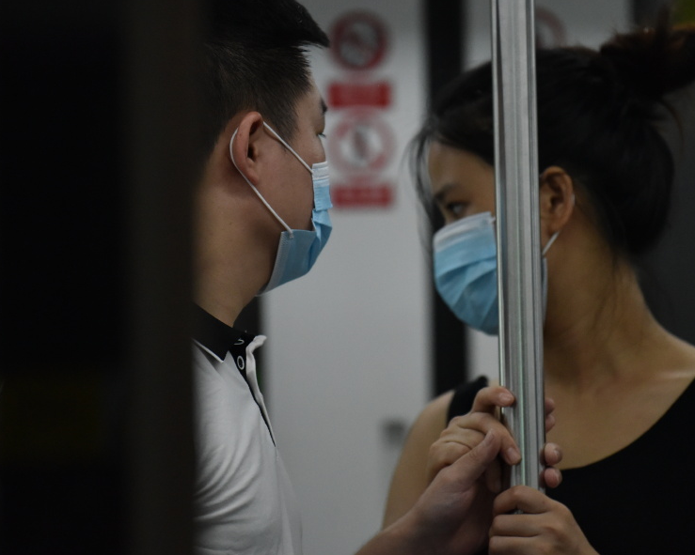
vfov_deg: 5.1
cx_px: 401
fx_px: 6273
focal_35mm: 305
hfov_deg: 6.3
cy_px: 208
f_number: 2.8
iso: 3200
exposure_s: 1/640
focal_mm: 200
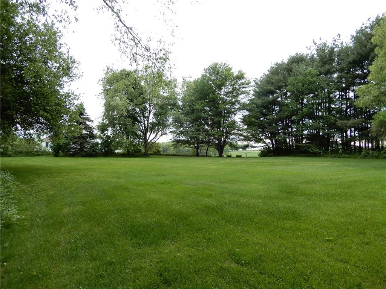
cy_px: 144
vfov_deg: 56.8
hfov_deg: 71.6
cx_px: 193
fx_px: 268
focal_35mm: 24
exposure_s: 1/50
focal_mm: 4.3
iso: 80
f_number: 3.4
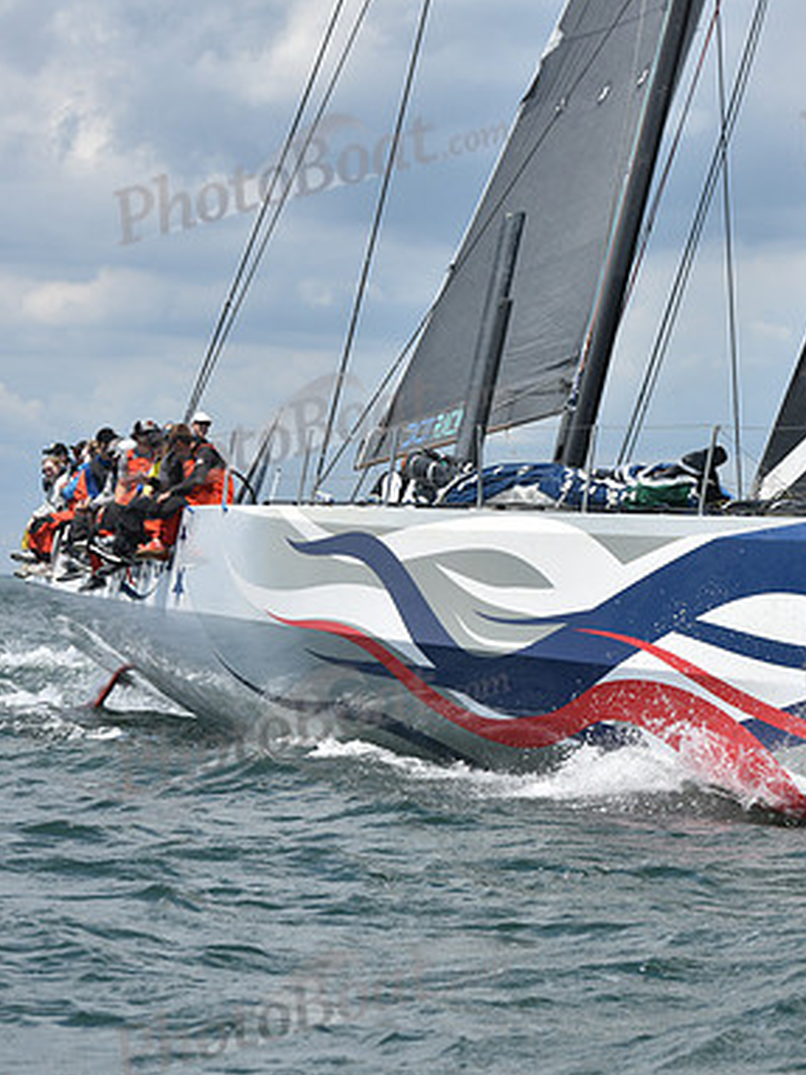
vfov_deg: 12.9
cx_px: 657
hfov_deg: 9.7
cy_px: 538
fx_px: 4753
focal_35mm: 153
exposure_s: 1/1250
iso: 250
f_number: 7.1
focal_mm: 105
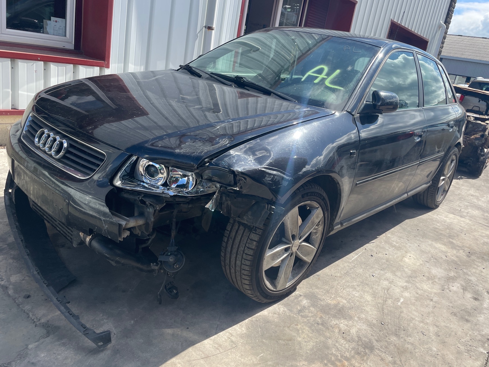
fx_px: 381
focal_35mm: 27
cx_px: 251
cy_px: 177
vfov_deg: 51.4
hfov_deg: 65.3
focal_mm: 4.2
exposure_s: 1/1689
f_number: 1.6
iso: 32
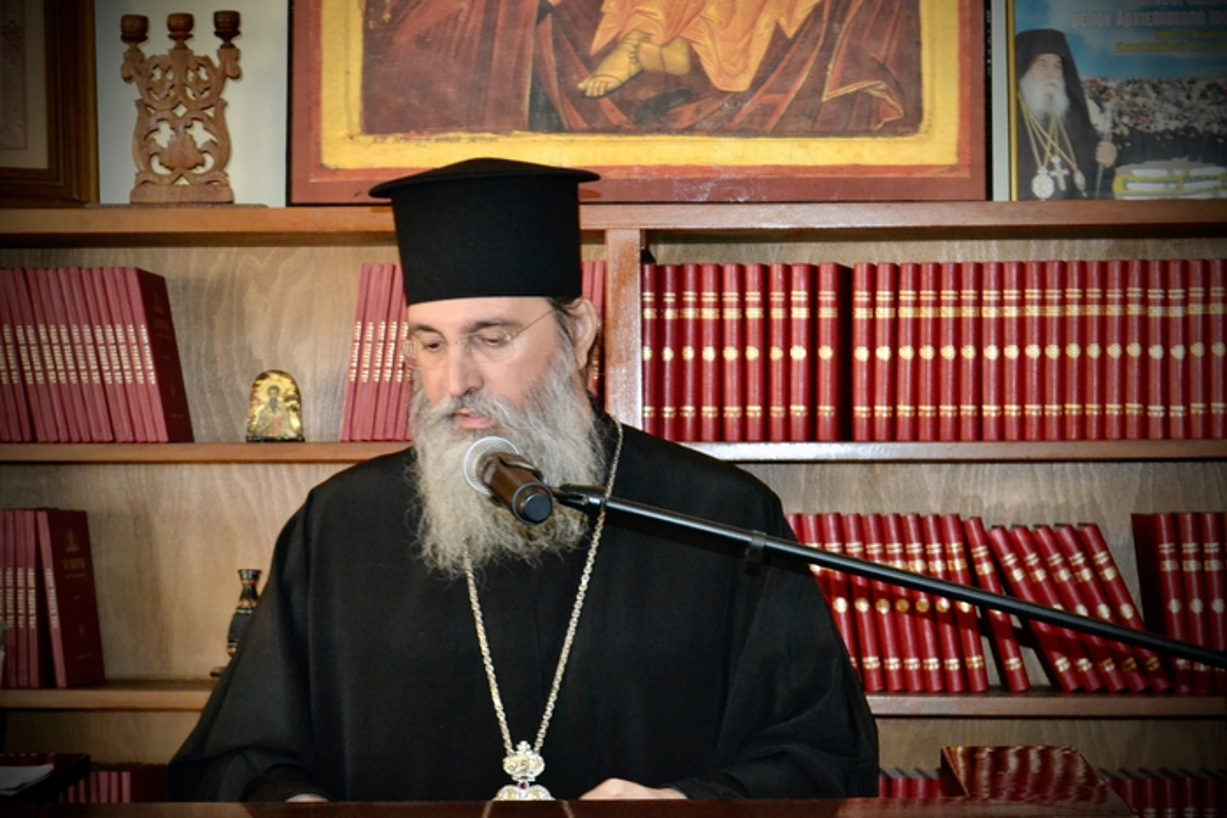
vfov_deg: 16.6
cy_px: 409
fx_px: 2812
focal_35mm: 82
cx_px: 614
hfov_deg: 24.6
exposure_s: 1/60
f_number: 5.6
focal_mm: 55
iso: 3200
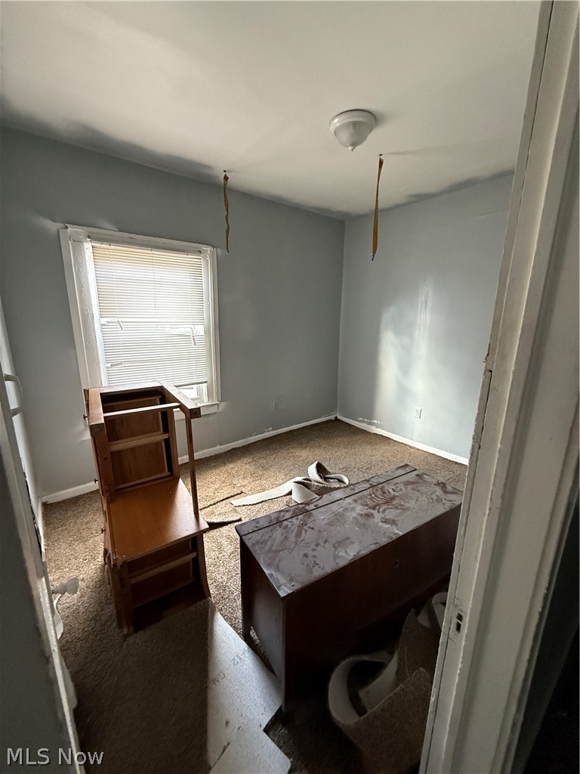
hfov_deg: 85.7
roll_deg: -1.2
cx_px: 290
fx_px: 313
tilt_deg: -11.8
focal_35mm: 14
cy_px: 387
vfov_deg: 102.1
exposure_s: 1/60
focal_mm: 2.22
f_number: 2.2
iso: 640
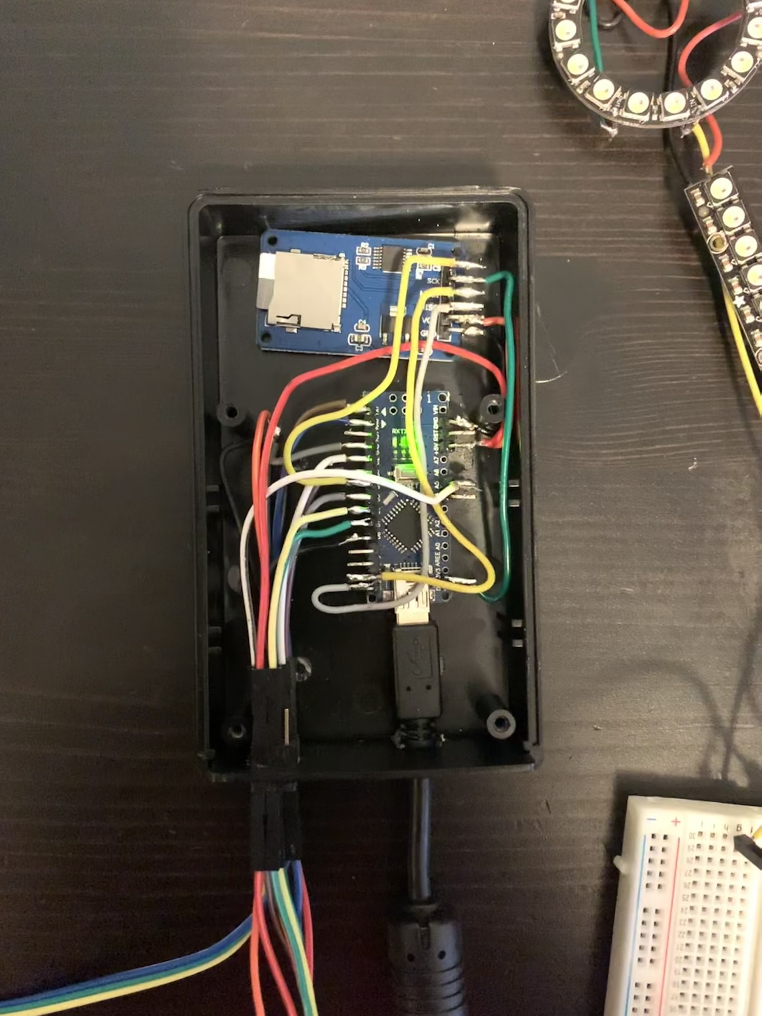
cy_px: 508
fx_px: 763
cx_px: 381
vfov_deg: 67.3
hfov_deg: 53.1
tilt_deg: -87.9
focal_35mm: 26
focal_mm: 4.25
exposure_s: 1/4
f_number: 1.8
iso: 500
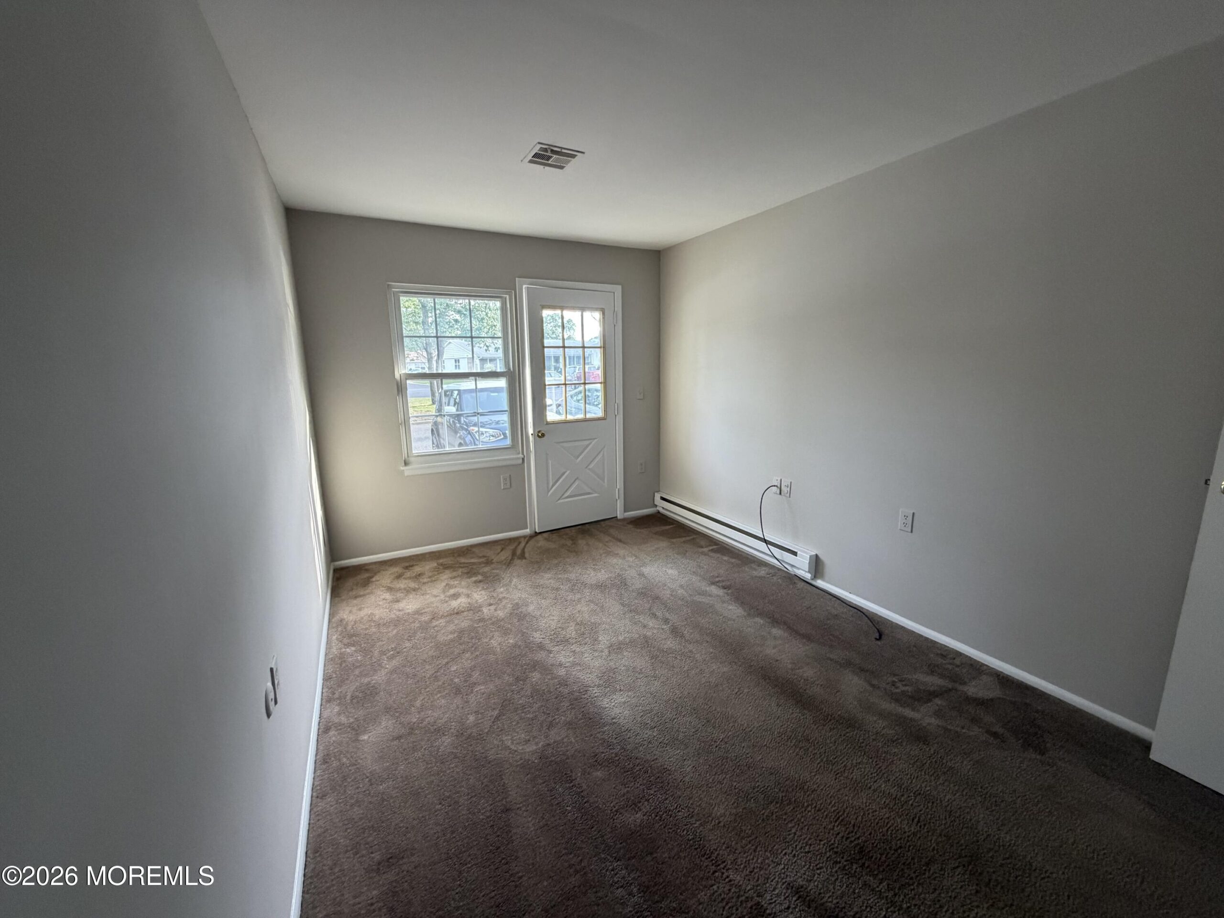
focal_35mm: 14
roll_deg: +0.7
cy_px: 459
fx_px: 495
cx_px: 612
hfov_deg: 102.1
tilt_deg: -11.7
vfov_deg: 85.7
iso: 320
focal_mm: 2.22
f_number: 2.2
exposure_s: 1/98
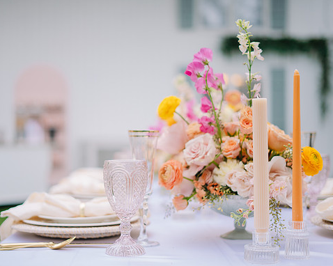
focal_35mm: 57
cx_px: 144
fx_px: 562
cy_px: 133
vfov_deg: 26.7
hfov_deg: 33.0
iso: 64
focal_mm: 50
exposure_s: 1/200
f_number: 1.8
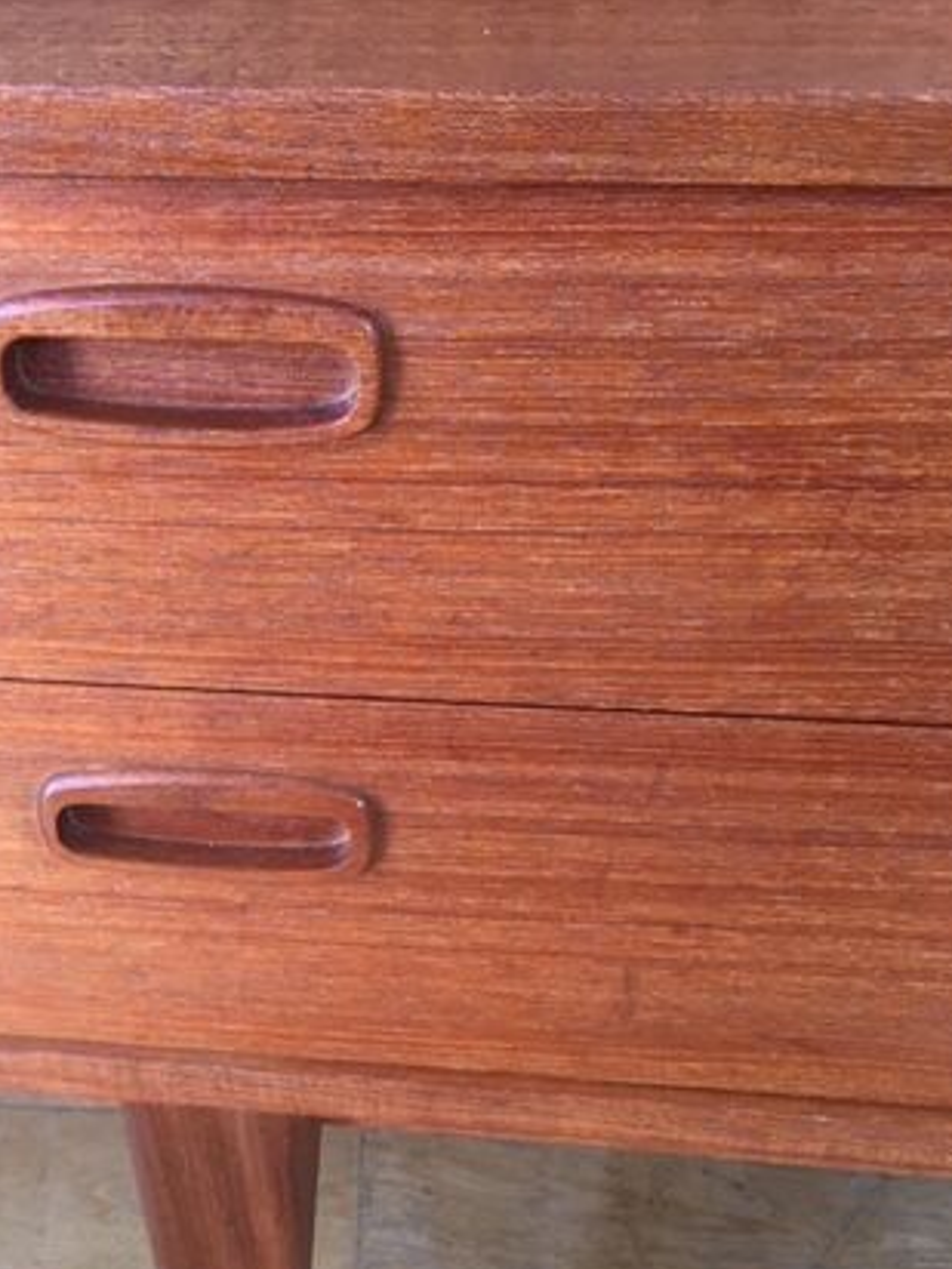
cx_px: 259
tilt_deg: -34.8
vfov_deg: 41.8
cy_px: 773
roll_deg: +2.2
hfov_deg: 31.7
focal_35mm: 45
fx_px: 1650
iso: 100
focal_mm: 4.15
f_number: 2.2
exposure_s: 1/33
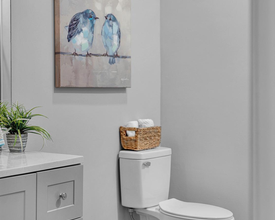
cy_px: 99
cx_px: 99
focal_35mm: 60
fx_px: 488
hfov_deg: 31.3
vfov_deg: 25.4
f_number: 2
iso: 200
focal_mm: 35
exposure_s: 1/30
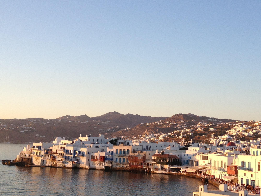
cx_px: 173
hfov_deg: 33.5
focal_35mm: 57
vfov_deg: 25.6
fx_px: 430
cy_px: 83
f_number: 2.4
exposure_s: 1/438
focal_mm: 4.28
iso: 50
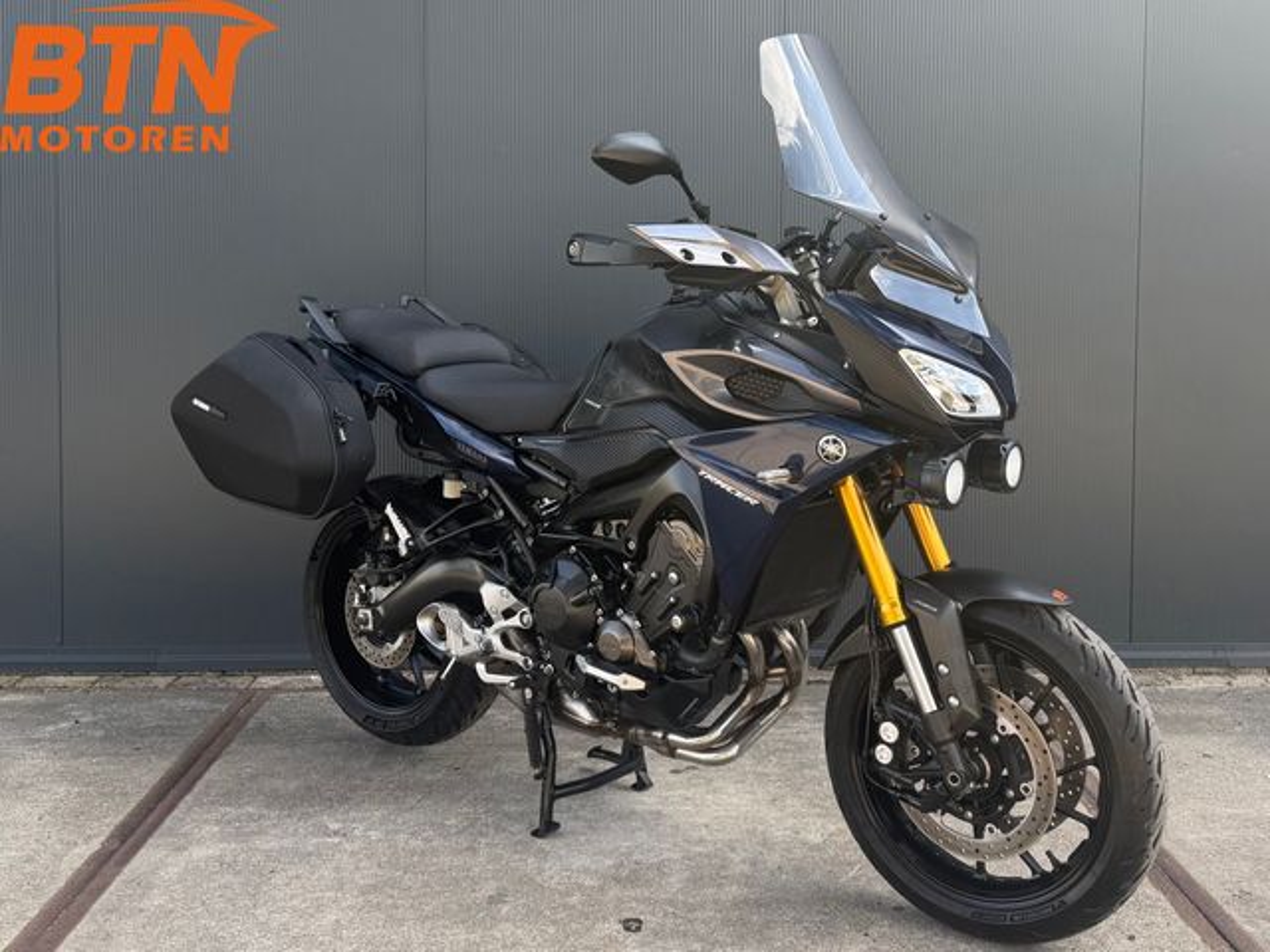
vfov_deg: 56.8
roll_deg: +0.0
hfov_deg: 71.6
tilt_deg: -2.2
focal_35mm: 24
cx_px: 635
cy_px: 476
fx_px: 881
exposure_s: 1/448
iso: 80
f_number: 1.78
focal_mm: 6.76
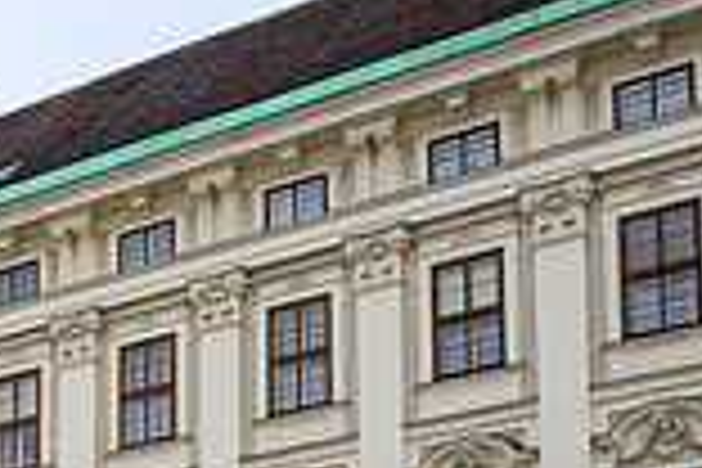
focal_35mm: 89
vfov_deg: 13.8
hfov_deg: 20.6
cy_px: 821
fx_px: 1735
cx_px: -243
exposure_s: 1/50
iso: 100
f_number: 8
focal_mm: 24
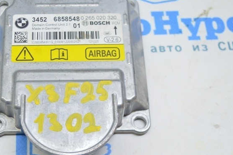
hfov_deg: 30.0
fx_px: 427
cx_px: 58
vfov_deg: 20.5
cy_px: 108
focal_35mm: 66
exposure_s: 1/50
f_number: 4
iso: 400
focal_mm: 24
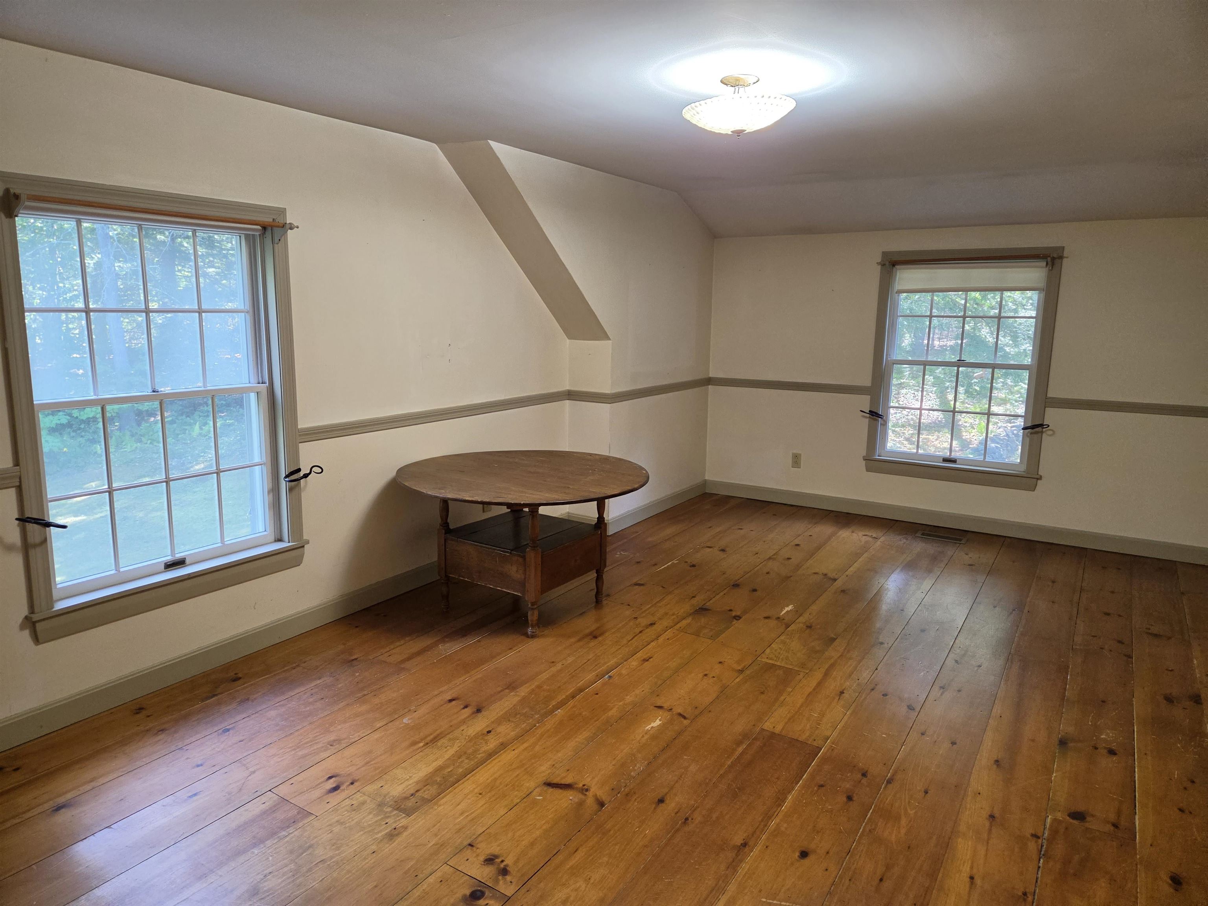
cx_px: 604
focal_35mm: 23
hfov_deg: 73.9
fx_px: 803
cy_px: 453
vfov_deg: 58.9
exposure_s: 1/120
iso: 250
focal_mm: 5.4
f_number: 1.8
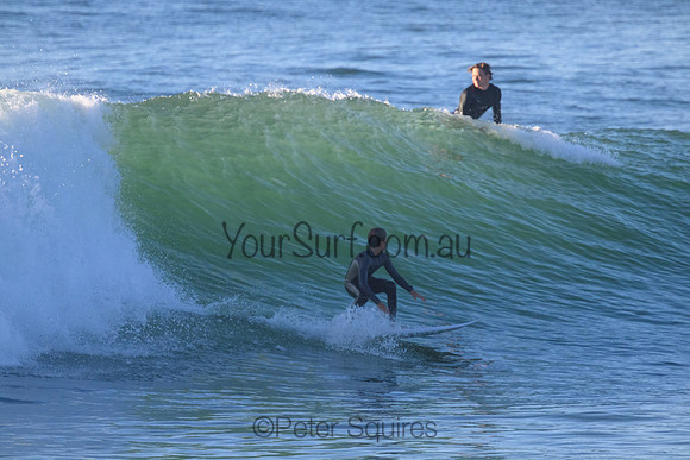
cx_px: 345
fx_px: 15336
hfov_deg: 2.6
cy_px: 230
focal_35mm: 800
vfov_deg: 1.7
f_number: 11
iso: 3600
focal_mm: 800
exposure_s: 1/2000
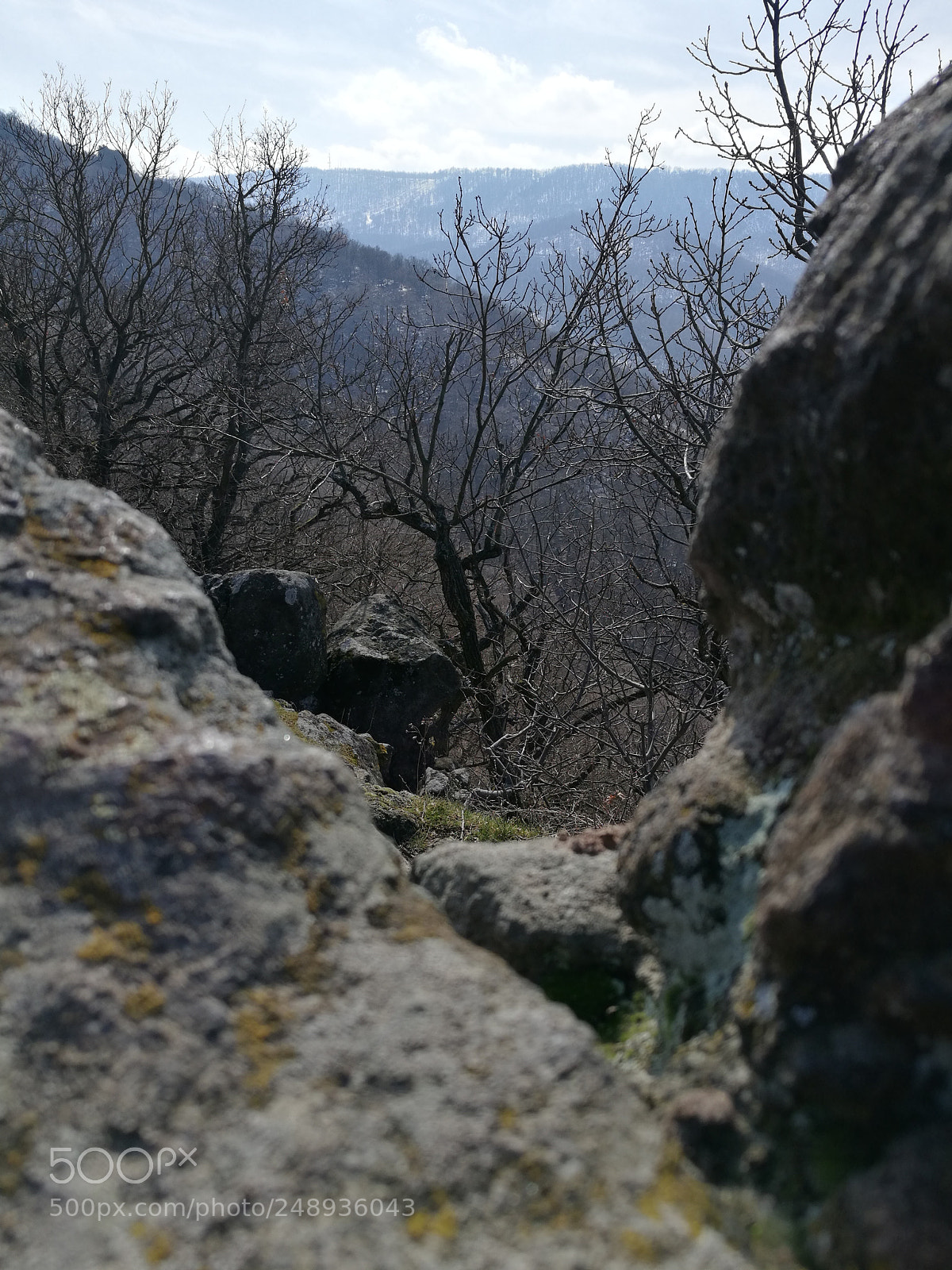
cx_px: 476
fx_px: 990
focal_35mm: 27
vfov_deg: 65.3
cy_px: 635
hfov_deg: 51.4
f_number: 2.2
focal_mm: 4.5
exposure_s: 1/830
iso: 50
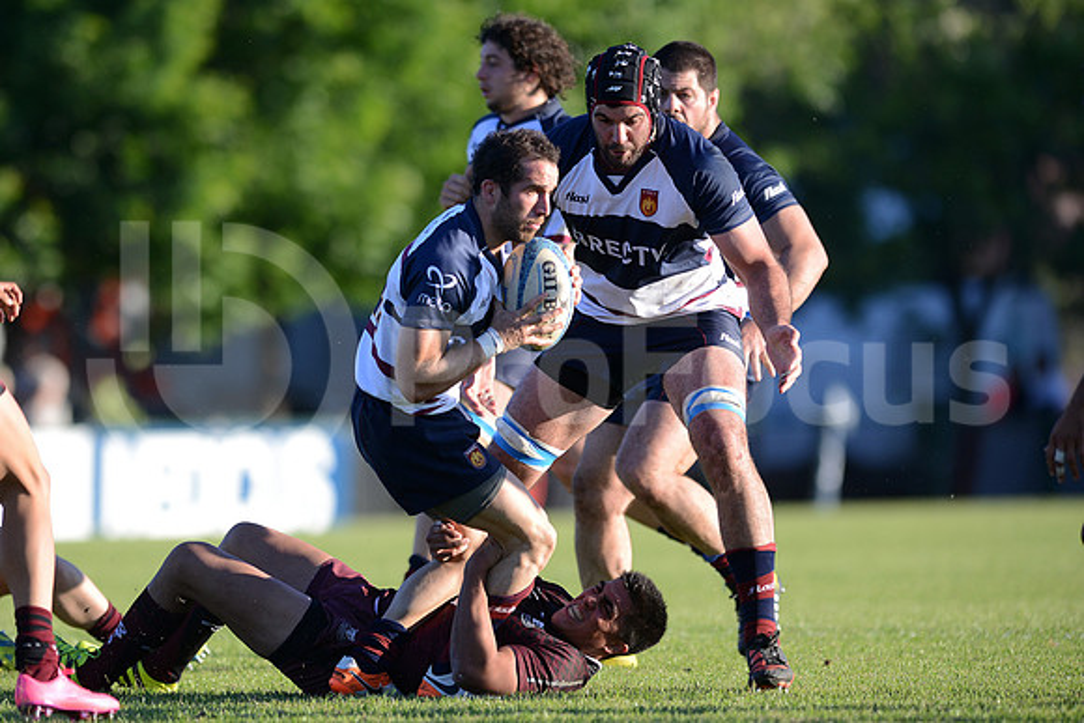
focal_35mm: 420
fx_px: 12649
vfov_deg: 3.3
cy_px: 362
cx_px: 542
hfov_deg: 4.9
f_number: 4
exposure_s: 1/1000
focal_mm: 420
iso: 400
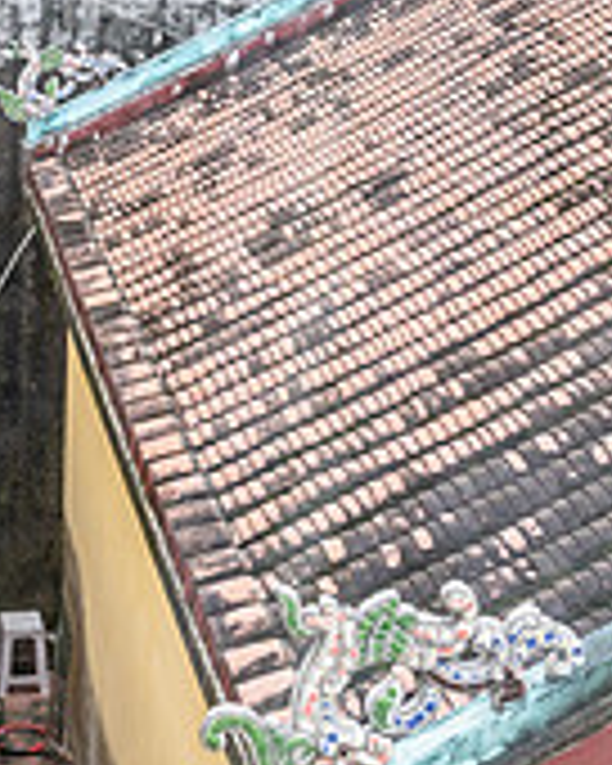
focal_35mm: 92
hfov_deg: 16.7
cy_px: -85
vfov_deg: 19.9
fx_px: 2083
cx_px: 201
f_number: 8
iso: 800
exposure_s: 1/200
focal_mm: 24
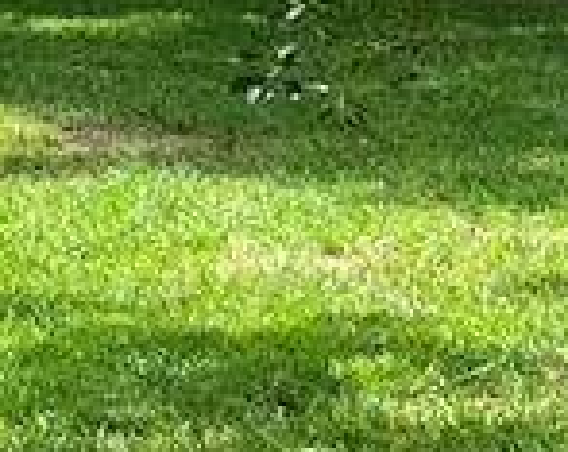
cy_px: 42
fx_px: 2970
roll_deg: -1.7
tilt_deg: -6.3
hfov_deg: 9.8
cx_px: -746
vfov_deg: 8.7
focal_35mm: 177
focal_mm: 5.7
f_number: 1.5
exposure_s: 1/1326
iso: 50
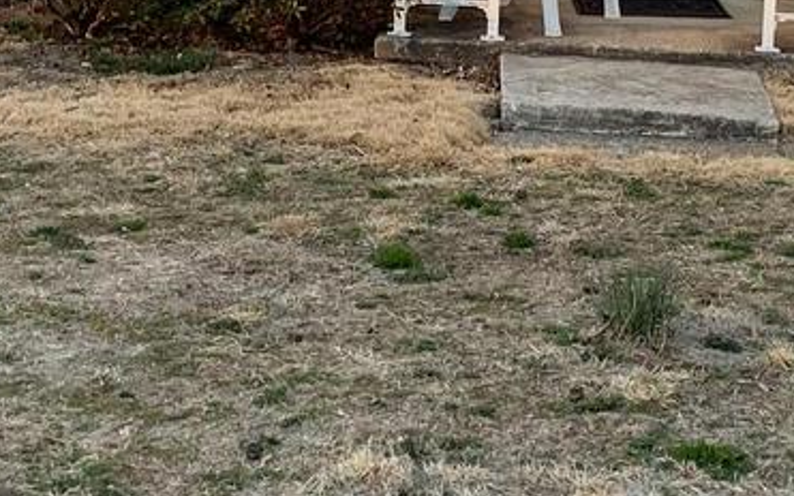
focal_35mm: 107
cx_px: 490
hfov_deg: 19.4
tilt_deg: -5.1
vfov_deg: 12.0
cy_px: -56
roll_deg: -0.9
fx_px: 2316
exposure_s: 1/401
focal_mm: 4.2
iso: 32
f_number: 1.6
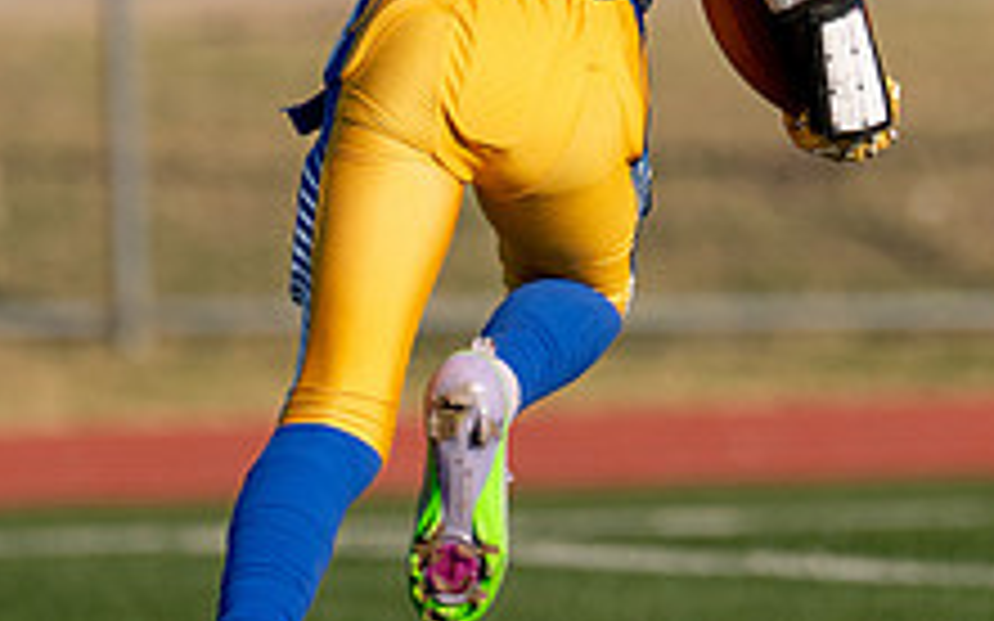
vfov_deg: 1.4
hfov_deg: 2.3
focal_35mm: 916
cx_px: 478
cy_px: -36
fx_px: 24808
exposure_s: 1/5000
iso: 200
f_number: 2.8
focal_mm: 200
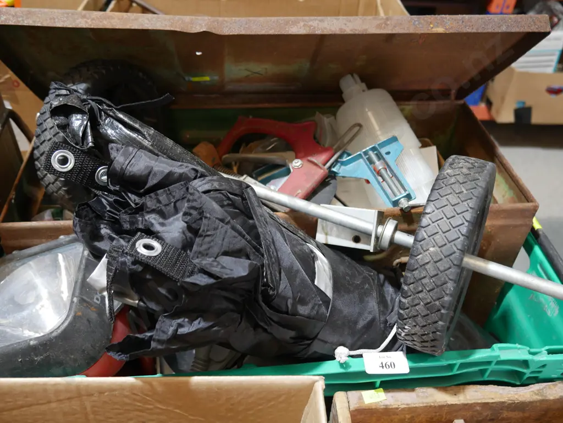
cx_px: 282
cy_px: 212
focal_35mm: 32
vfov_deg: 44.2
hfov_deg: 56.8
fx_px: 521
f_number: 3.6
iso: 500
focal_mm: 16
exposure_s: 1/60
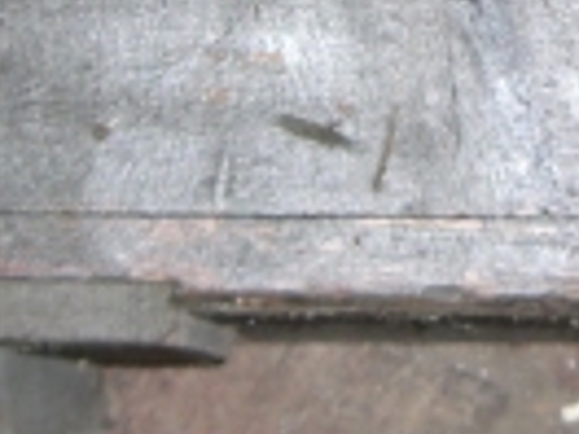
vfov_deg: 8.0
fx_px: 3078
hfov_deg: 10.6
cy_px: -53
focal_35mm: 184
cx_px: 658
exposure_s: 1/60
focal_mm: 6.2
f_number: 2.7
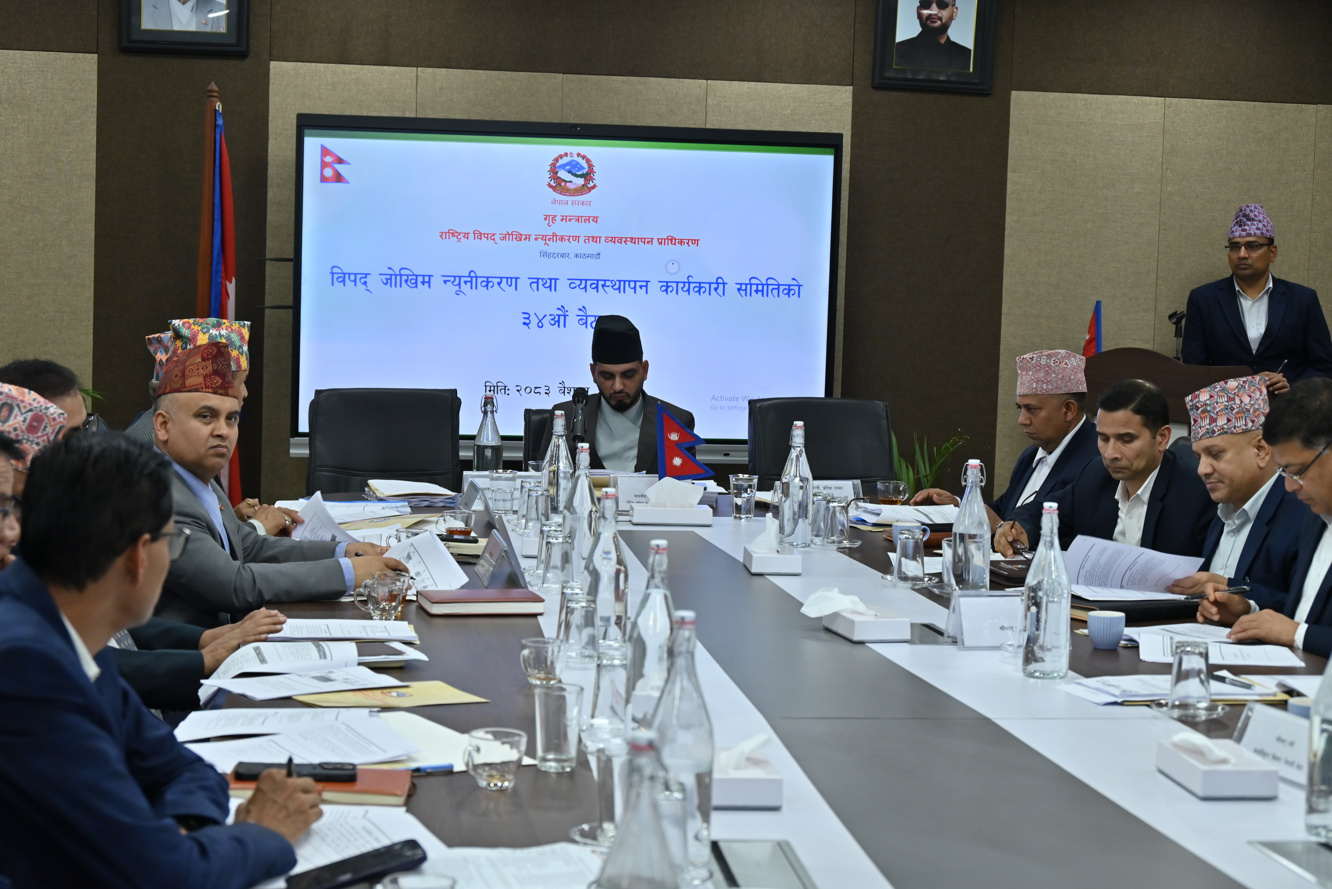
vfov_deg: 19.8
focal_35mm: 69
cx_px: 666
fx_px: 2554
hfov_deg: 29.2
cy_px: 444
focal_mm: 69
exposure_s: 1/100
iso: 500
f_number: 6
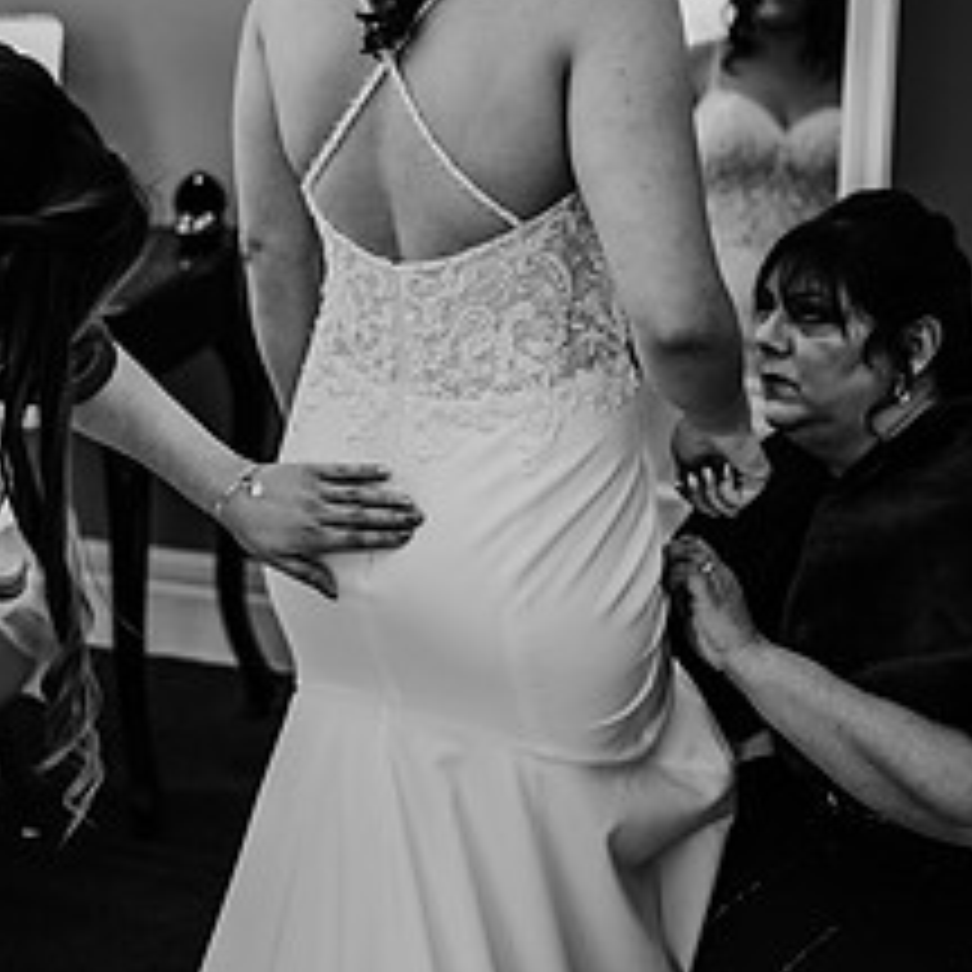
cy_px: 261
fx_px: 1970
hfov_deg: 27.6
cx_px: 326
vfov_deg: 27.4
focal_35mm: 62
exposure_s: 1/160
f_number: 1.8
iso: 800
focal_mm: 35
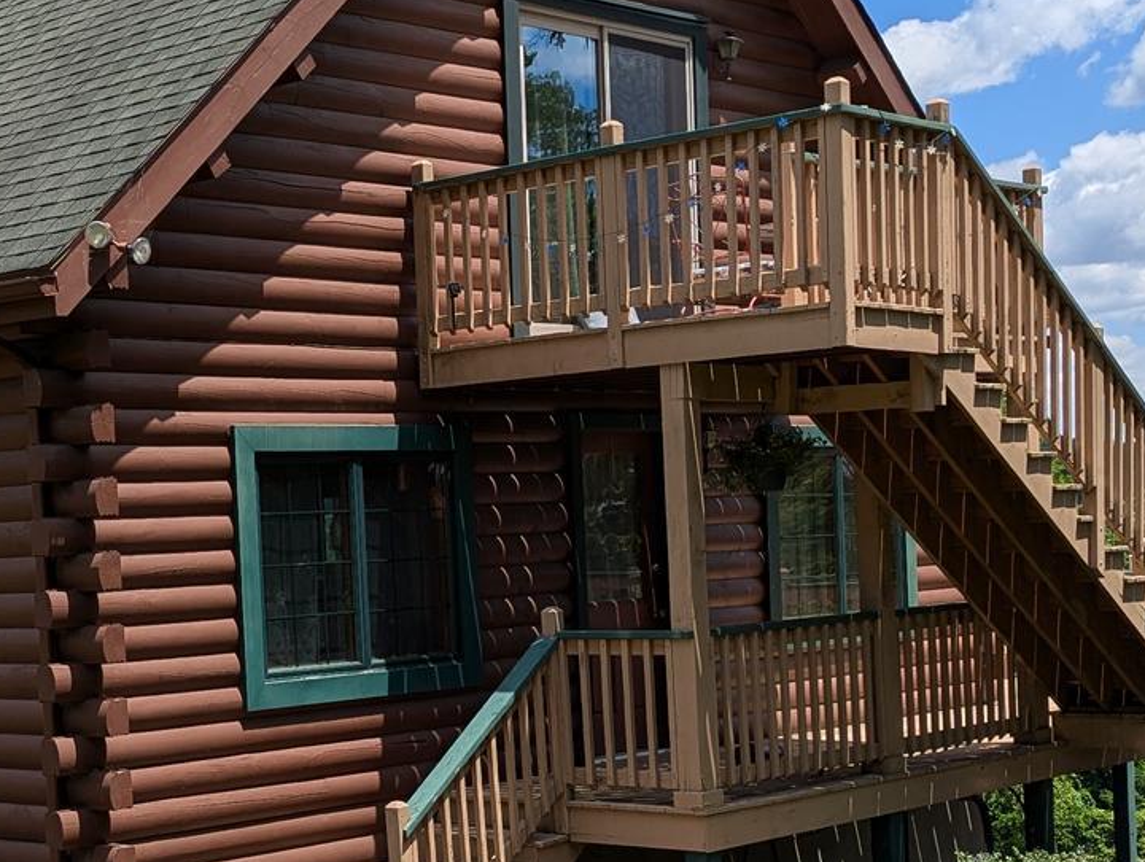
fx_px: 2252
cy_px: 652
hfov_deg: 28.0
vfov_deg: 21.5
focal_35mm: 68
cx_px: 254
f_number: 1.85
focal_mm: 6.81
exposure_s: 1/2137
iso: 42
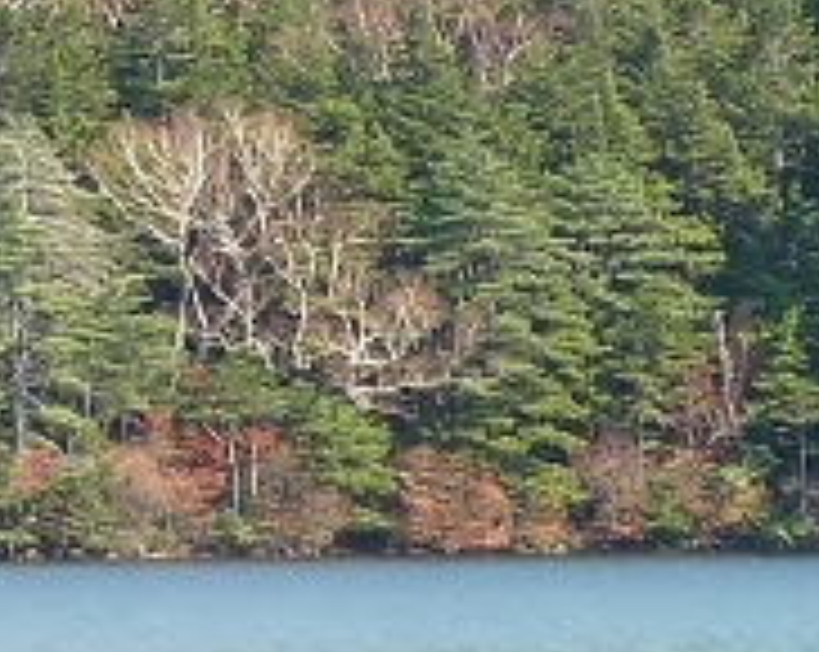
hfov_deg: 6.3
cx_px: 184
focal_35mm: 309
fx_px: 7478
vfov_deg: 5.0
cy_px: 492
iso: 100
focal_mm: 11.3
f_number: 4.9
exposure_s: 1/160
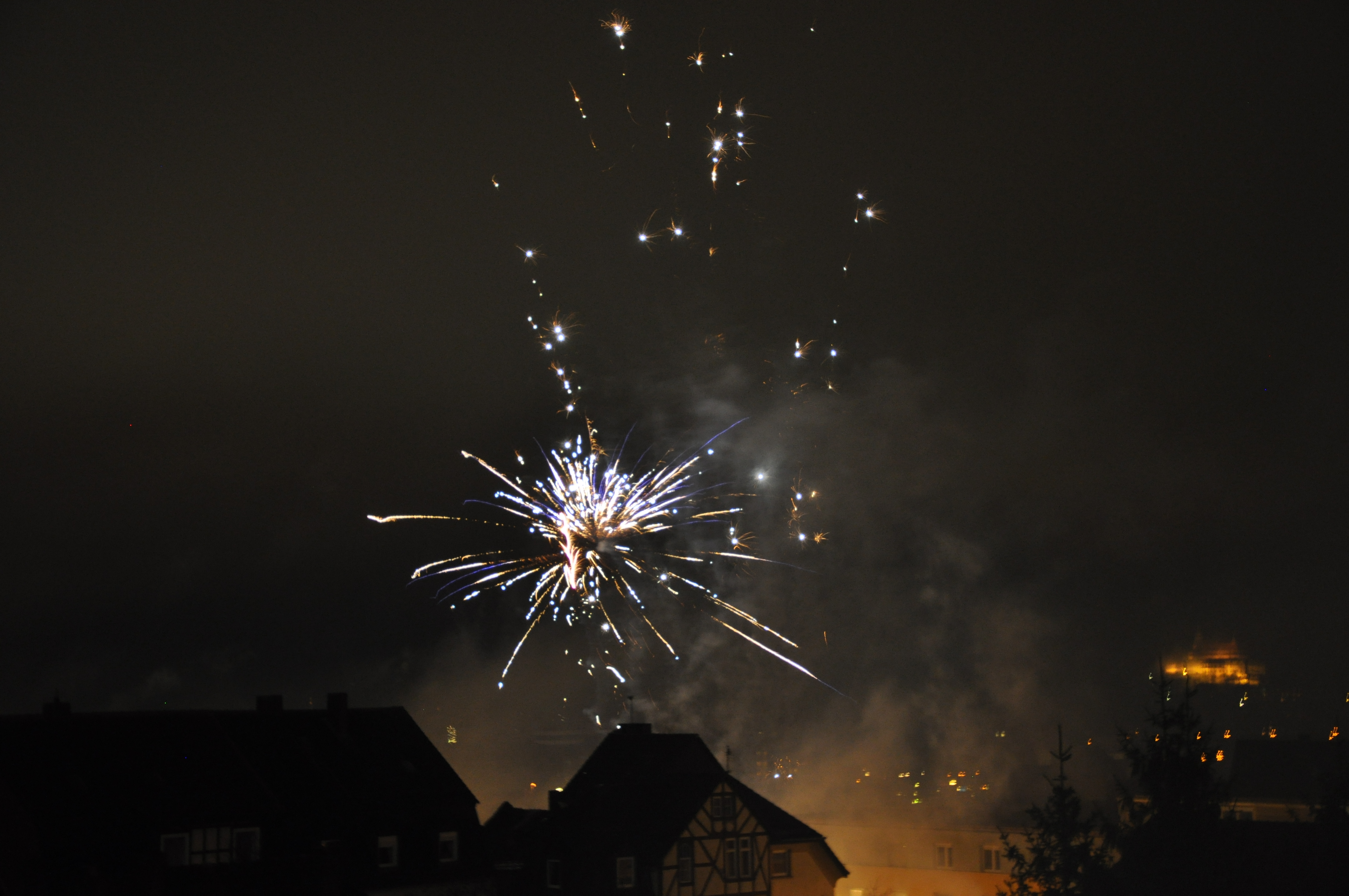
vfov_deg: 21.5
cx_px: 674
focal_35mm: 63
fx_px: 2358
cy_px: 448
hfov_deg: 31.9
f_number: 4.8
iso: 800
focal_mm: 42
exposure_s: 1/2
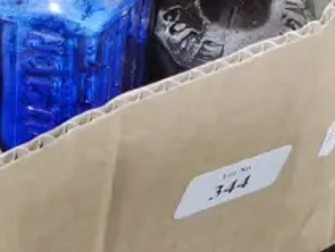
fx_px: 2724
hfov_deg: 7.0
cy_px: -208
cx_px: 143
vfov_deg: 5.2
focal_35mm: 281
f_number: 5.4
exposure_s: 1/60
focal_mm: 29
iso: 2500
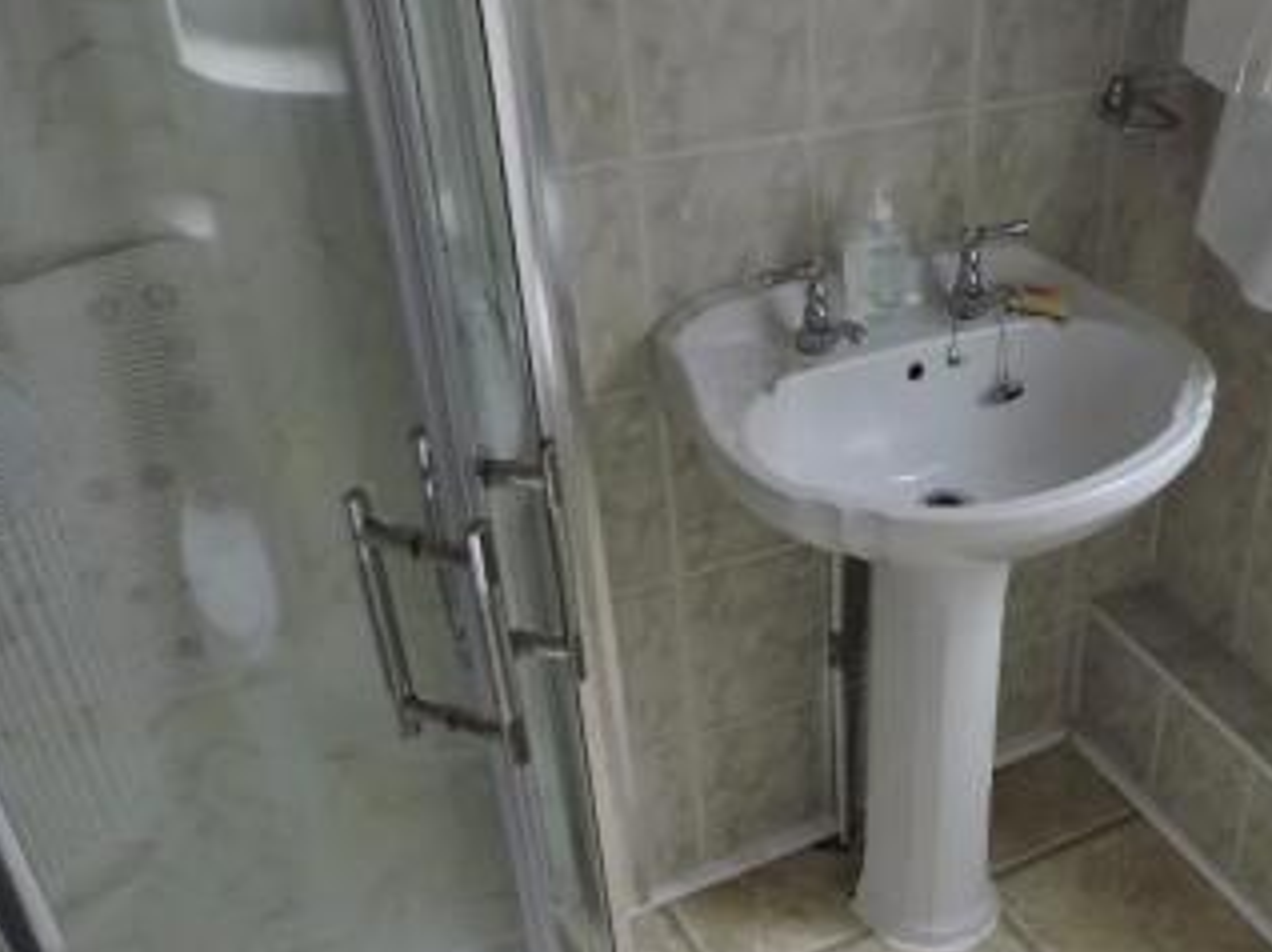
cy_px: 838
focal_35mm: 44
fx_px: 1616
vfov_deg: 31.5
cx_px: 1074
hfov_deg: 40.6
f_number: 3
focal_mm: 4.3
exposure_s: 1/30
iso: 140
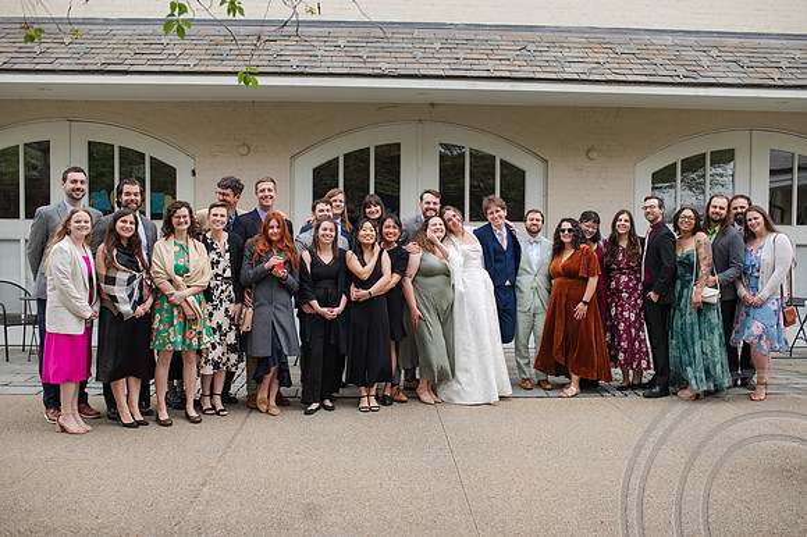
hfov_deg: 52.6
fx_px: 816
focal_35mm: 36
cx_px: 409
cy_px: 278
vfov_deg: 36.4
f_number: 3.2
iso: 100
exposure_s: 1/400
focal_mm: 35
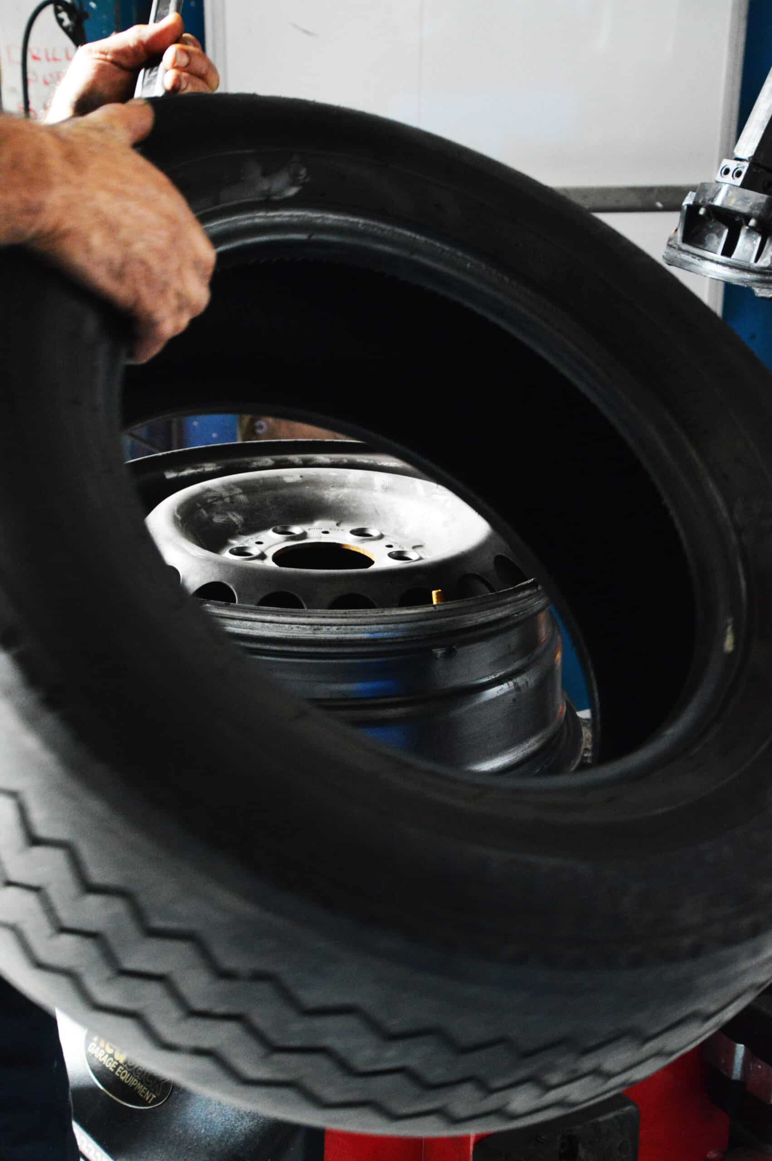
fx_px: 2320
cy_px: 580
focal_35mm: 72
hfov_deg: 18.9
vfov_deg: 28.1
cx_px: 386
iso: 3200
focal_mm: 48
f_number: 4.5
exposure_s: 1/320
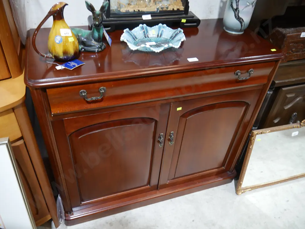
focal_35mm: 28
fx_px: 247
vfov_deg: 49.8
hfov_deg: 63.4
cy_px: 114
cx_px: 152
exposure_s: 1/60
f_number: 3.5
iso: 640
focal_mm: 14
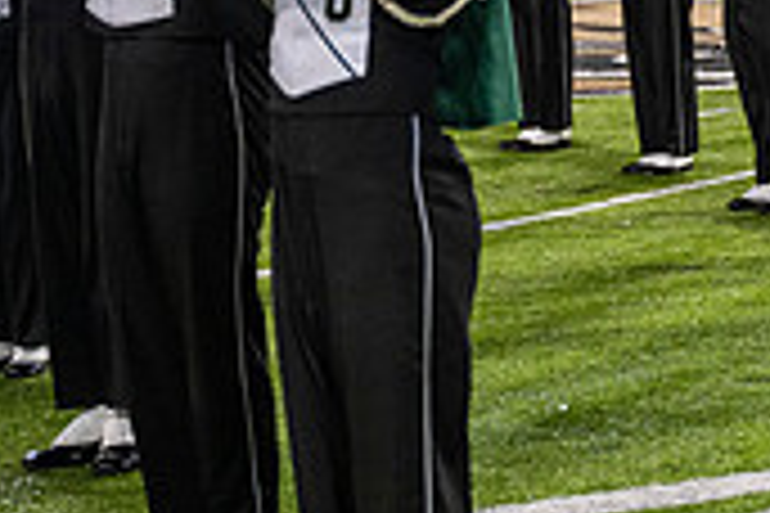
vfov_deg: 7.8
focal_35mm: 176
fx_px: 3764
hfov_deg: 11.0
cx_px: 1301
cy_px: -38
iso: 1250
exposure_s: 1/500
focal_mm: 52
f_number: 3.2
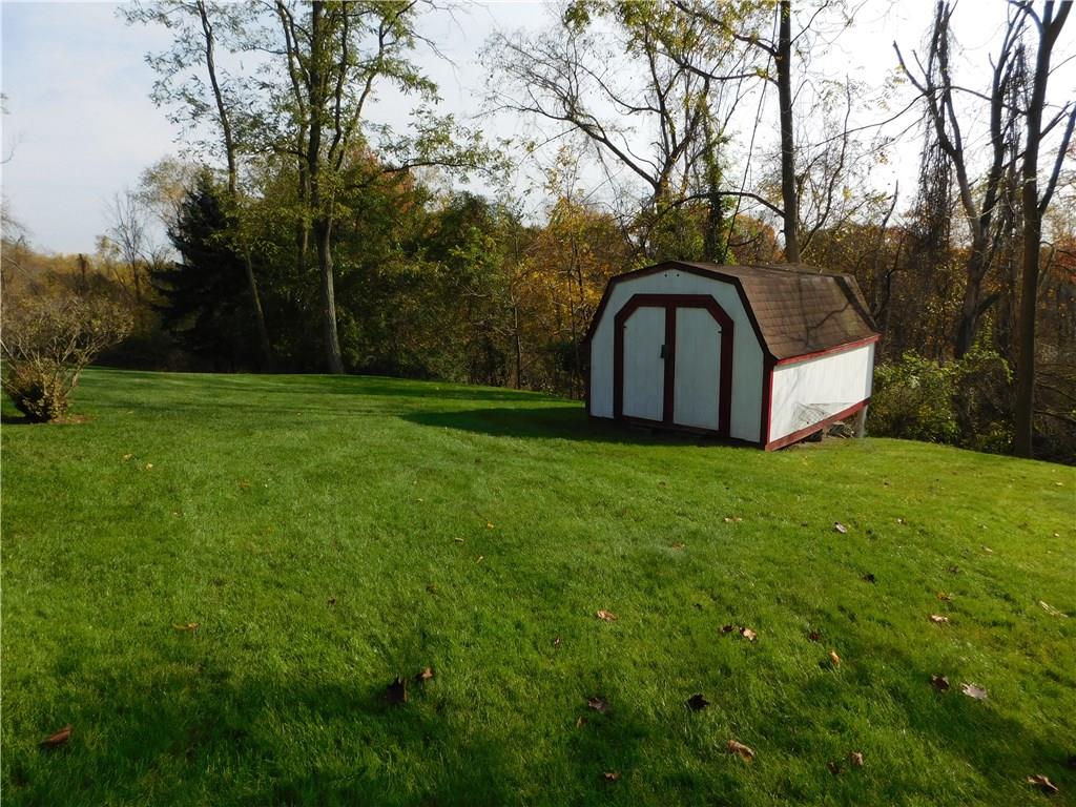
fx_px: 715
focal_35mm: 23
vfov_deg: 58.9
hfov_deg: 73.9
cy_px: 404
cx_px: 538
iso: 125
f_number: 3
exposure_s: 1/1500
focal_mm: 4
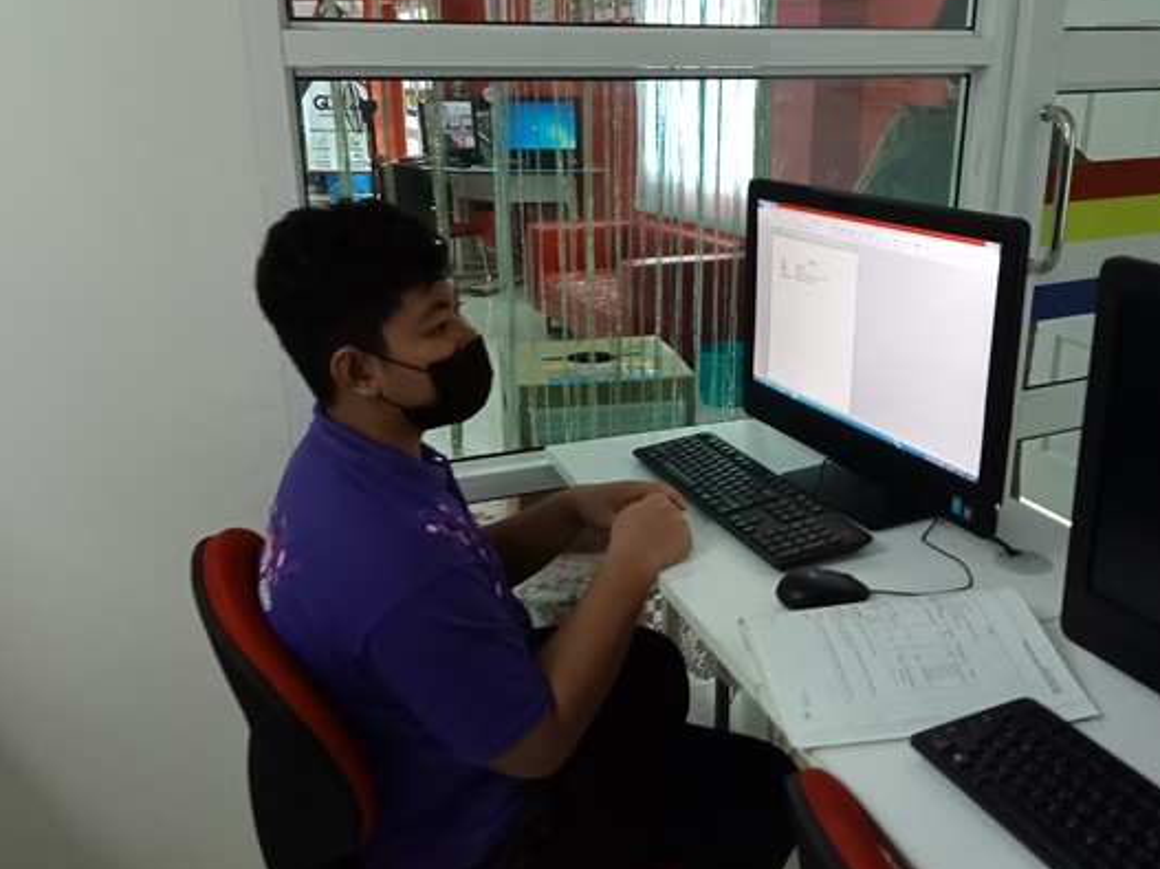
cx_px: 630
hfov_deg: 53.9
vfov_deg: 41.8
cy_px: 422
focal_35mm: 34
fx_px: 1139
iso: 595
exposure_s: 1/33.3
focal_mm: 3.46
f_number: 2.2
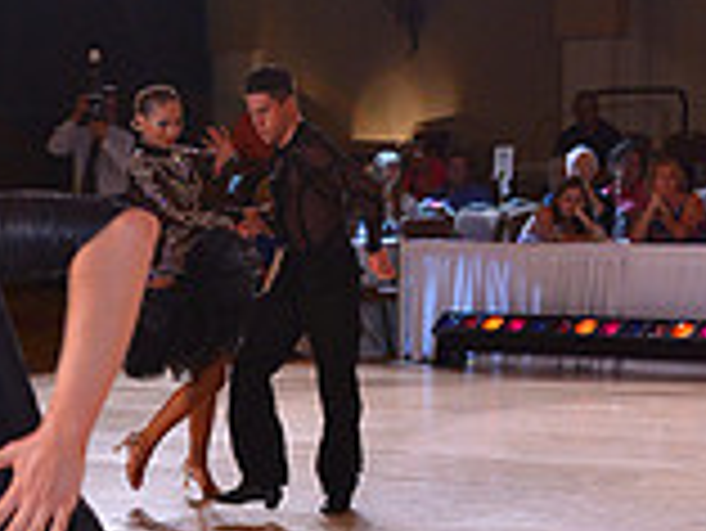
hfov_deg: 13.5
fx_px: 2898
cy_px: 706
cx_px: -151
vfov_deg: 10.2
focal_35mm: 142
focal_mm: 40
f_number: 5.6
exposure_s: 1/200
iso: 2000
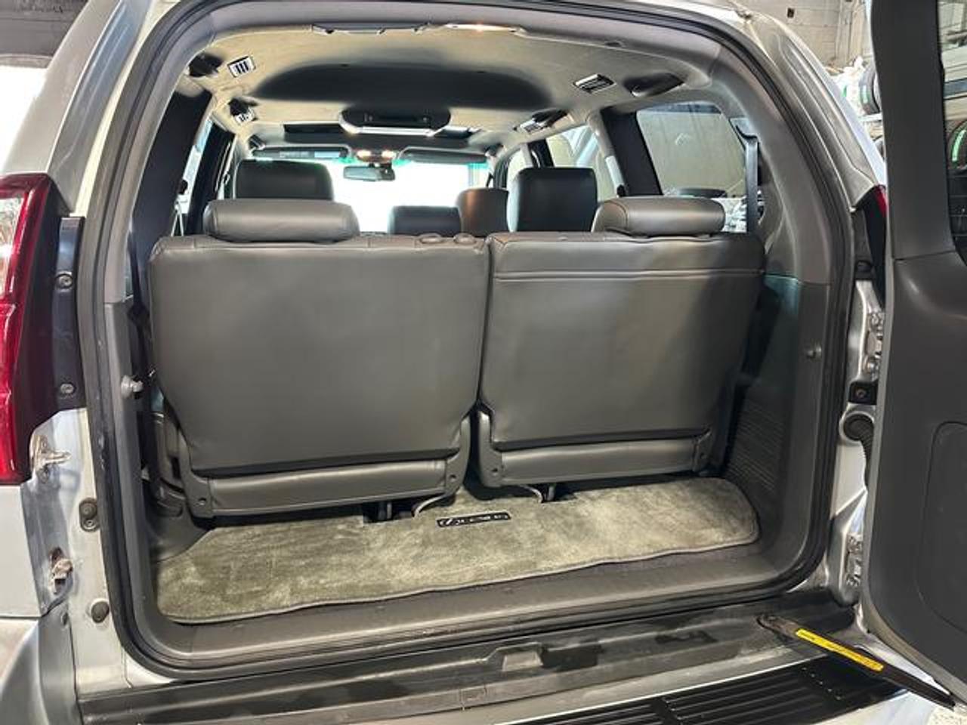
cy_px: 362
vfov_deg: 56.8
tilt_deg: -12.4
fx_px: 670
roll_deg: +0.0
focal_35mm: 24
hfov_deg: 71.6
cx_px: 484
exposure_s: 1/40
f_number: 1.78
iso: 640
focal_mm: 6.86
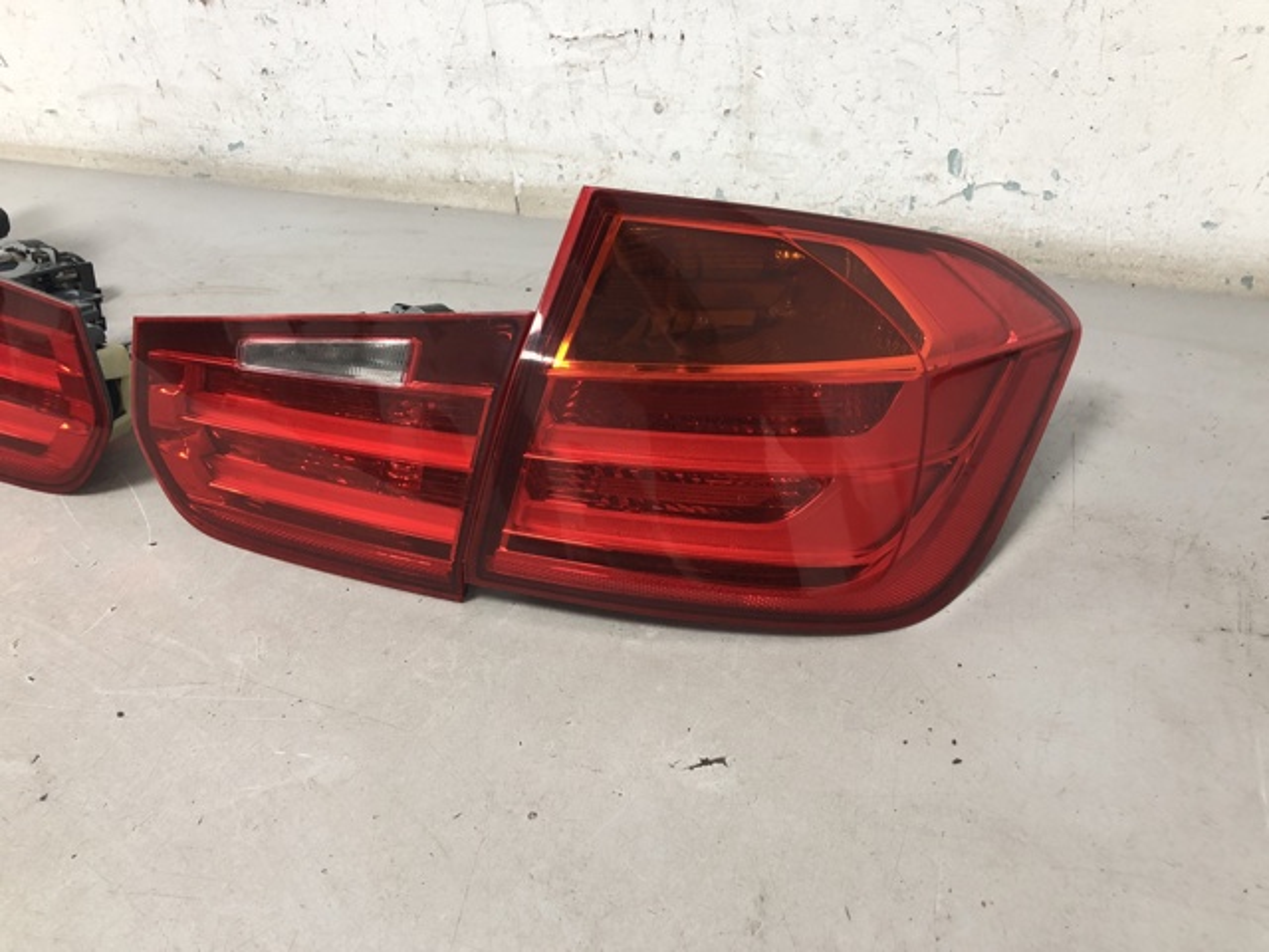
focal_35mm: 28
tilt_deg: -38.9
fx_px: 1026
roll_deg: +8.5
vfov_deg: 49.7
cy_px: 476
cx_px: 634
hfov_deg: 63.4
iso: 40
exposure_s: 1/25
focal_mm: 4
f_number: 1.8
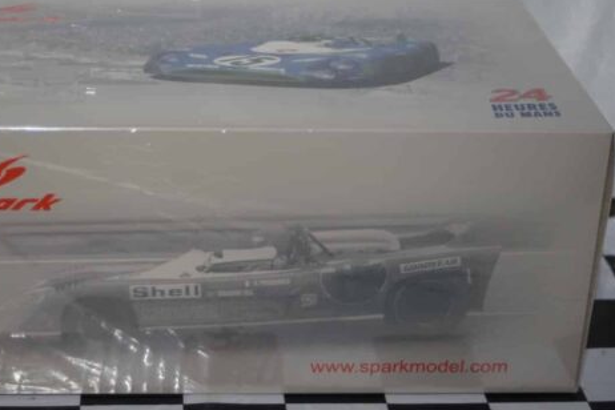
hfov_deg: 23.2
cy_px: 198
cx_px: 230
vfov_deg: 15.6
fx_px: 1497
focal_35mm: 88
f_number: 4.5
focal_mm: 45
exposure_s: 1/160
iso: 640
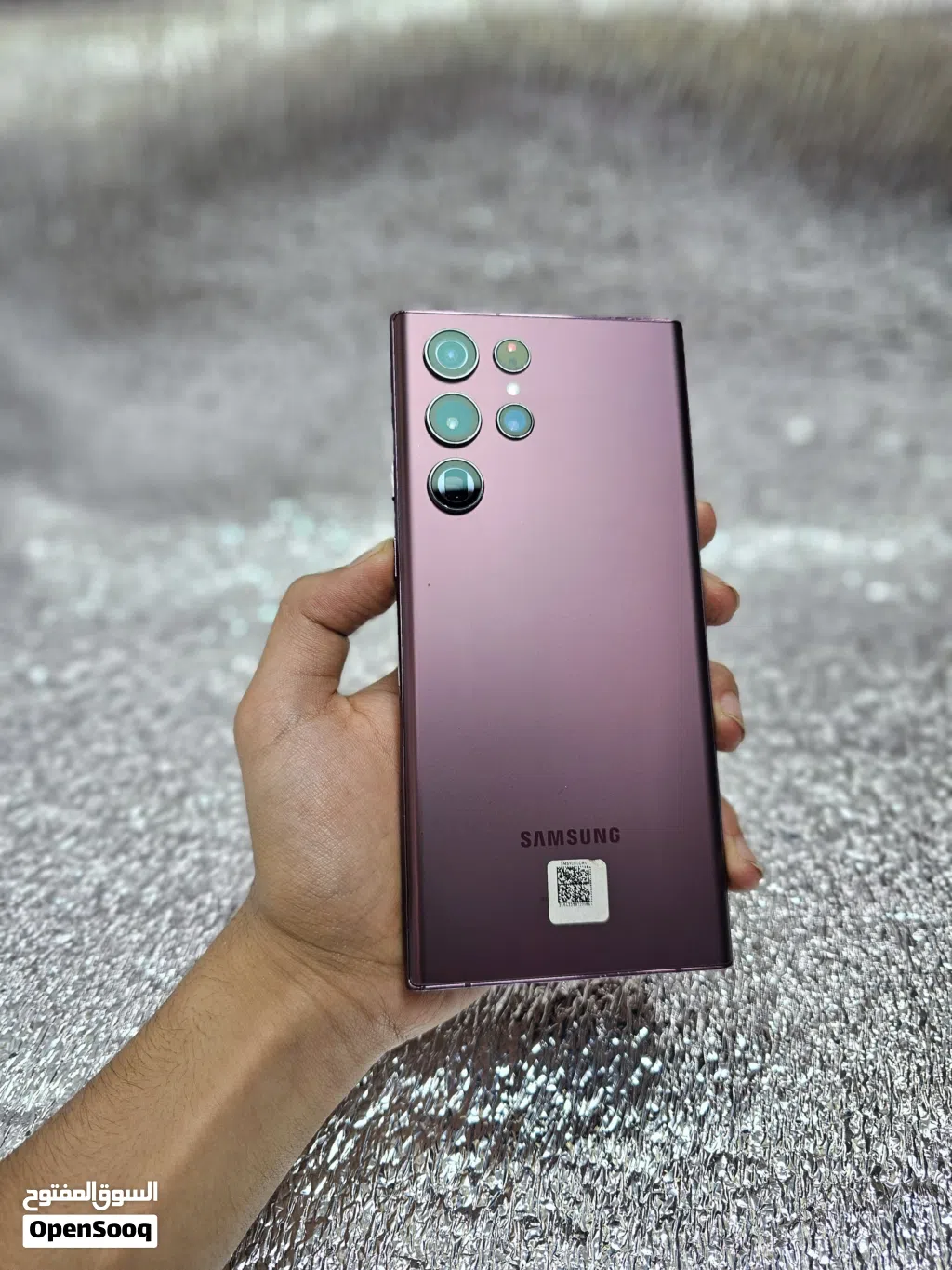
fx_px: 843
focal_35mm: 23
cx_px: 476
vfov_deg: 73.9
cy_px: 635
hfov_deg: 58.9
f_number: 1.7
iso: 100
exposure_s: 1/120
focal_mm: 6.3
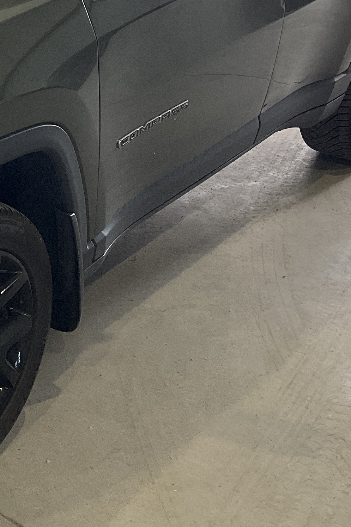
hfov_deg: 17.3
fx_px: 1067
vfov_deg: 27.0
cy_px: 78
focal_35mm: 73
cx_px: -128
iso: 40
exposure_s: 1/120
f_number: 1.8
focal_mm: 3
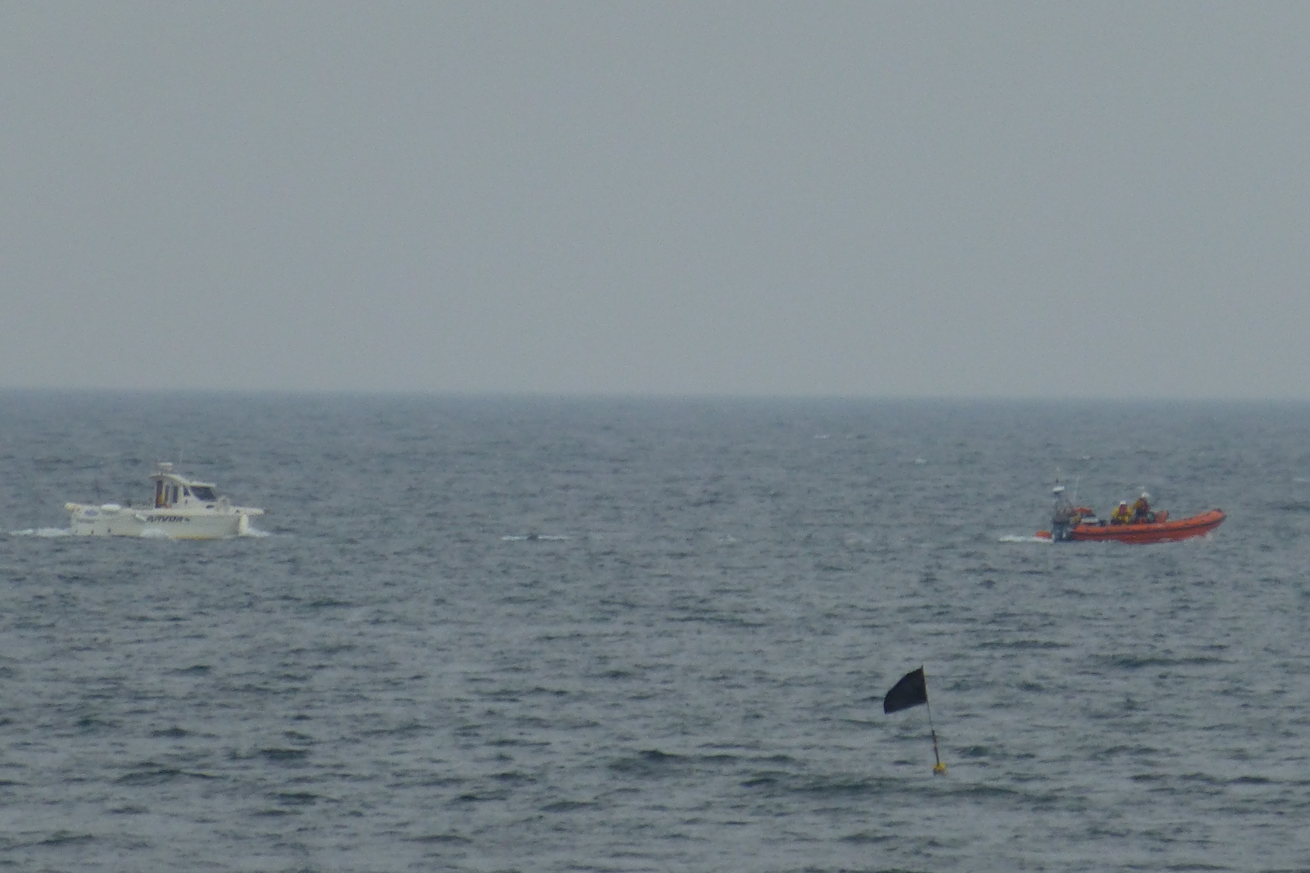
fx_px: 36347
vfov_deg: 1.4
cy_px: 483
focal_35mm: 999
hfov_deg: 2.1
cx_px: 655
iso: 100
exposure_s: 1/160
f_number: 6.4
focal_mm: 86
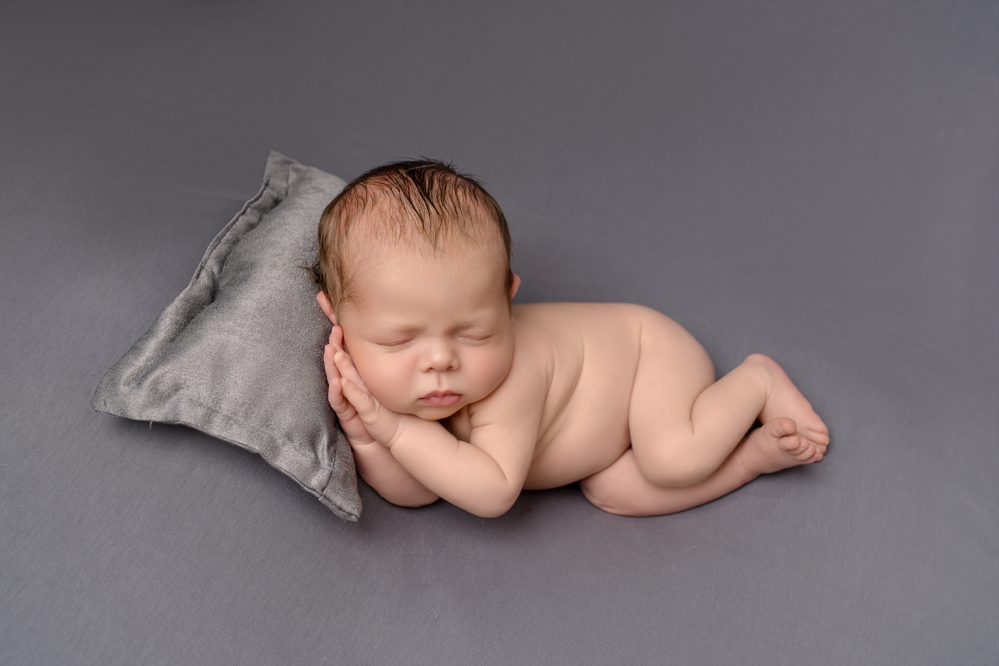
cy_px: 333
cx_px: 500
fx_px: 805
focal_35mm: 29
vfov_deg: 45.0
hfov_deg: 63.7
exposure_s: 1/160
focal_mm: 29
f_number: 5
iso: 200
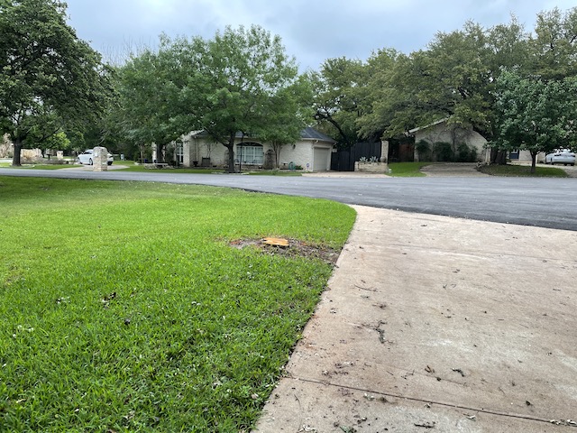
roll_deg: -1.7
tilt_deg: -7.7
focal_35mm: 26
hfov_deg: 67.3
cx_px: 288
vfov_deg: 53.1
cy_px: 216
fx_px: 433
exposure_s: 1/121
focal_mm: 4.2
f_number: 1.6
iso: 40
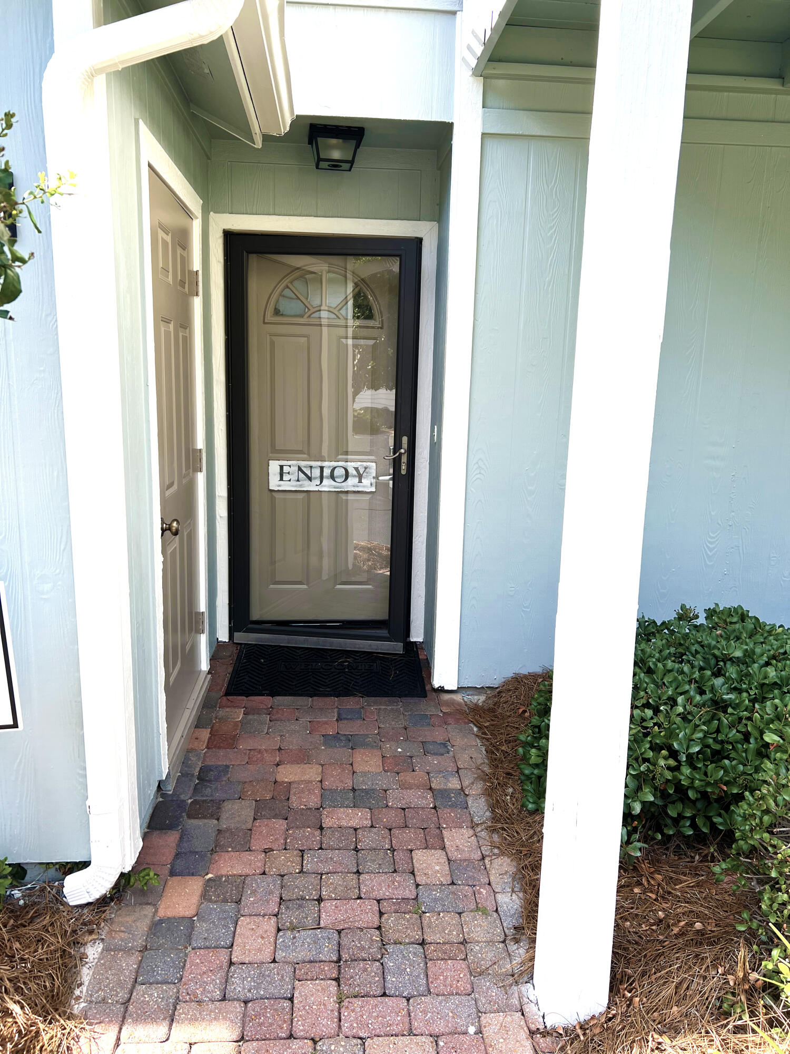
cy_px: 527
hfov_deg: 53.1
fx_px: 791
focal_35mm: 26
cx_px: 395
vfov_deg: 67.3
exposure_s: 1/753
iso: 50
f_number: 1.5
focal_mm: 5.7
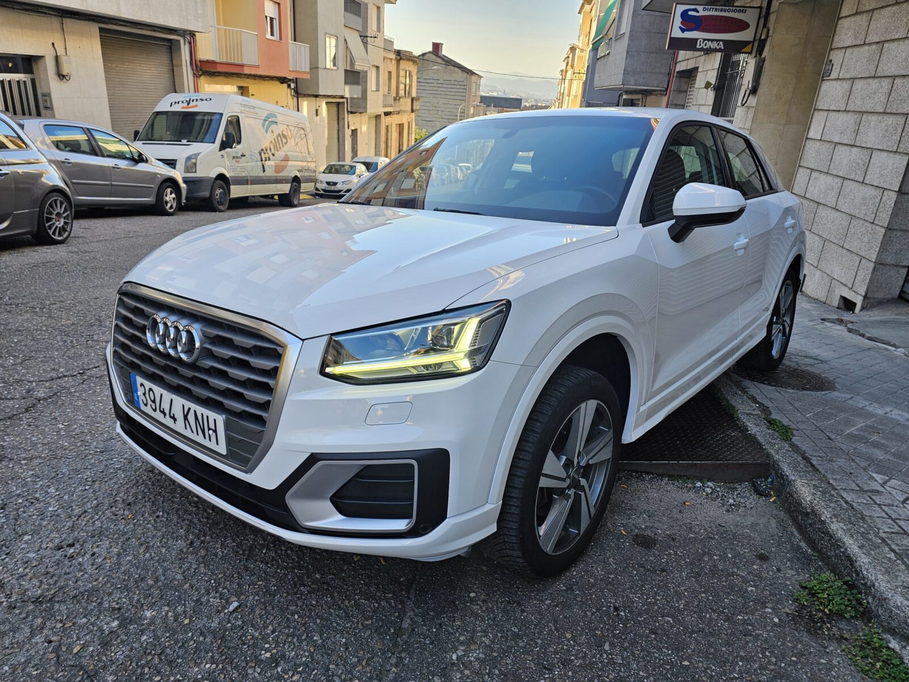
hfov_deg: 73.9
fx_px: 604
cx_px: 454
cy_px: 341
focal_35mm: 23
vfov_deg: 58.9
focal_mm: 6.3
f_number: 1.7
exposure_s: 1/95.1
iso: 12
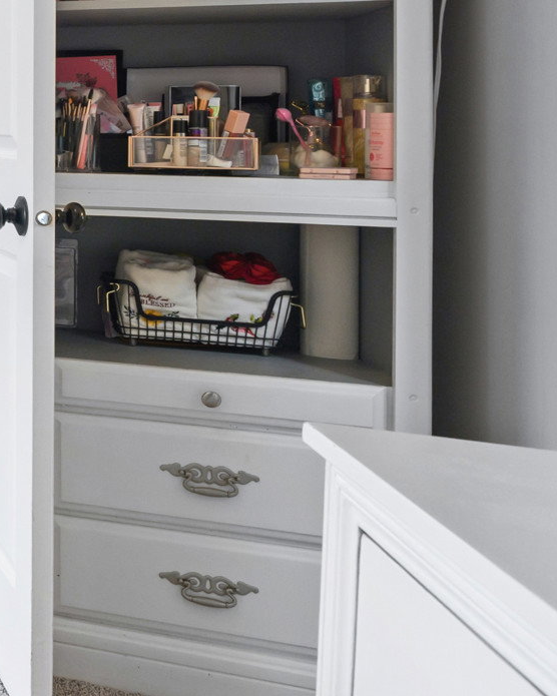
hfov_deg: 17.3
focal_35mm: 54
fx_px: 1113
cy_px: 105
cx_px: -634
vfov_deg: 33.4
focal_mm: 16
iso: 250
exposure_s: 1/5
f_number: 9
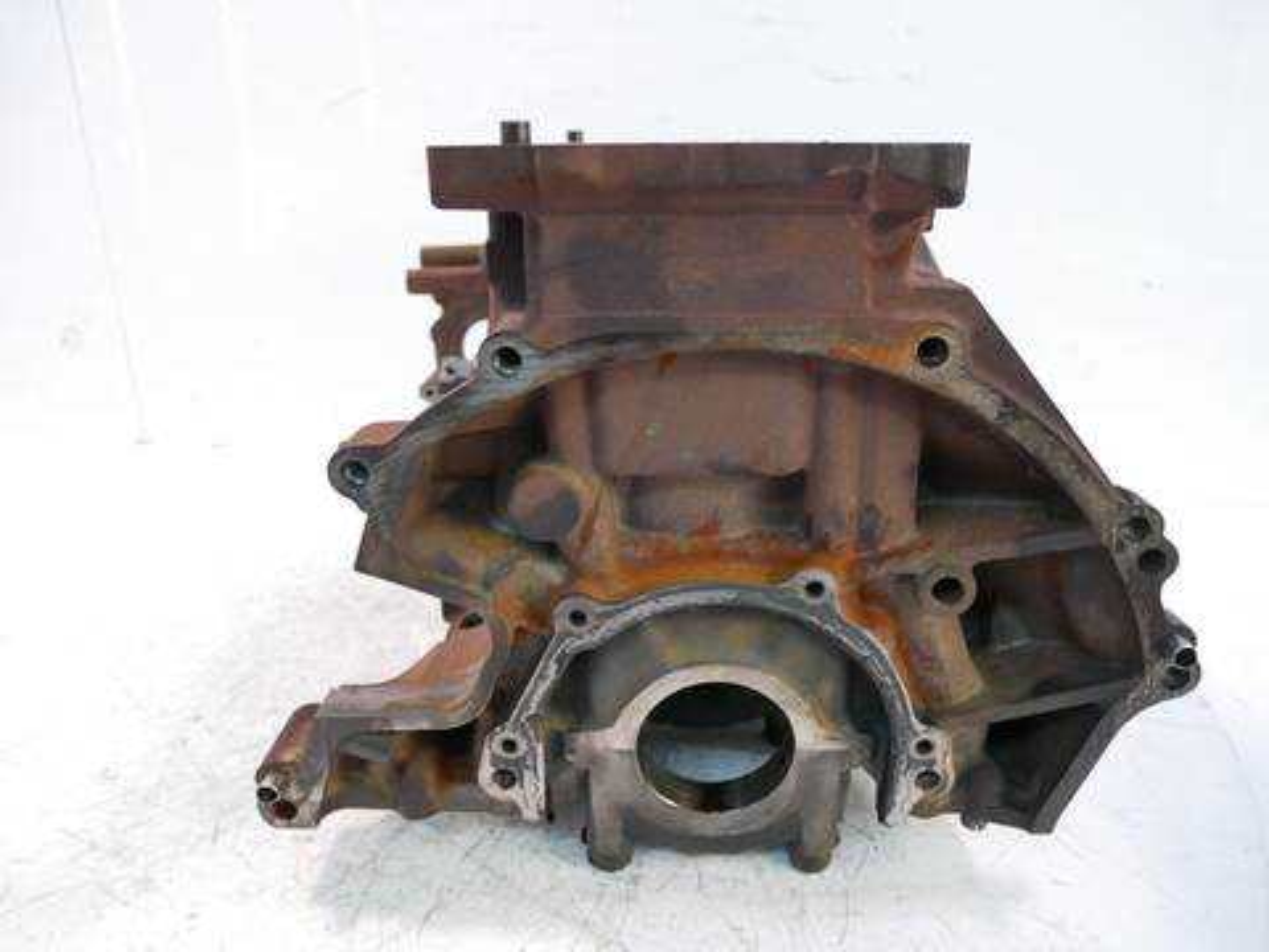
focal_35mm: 24
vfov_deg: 56.8
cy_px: 476
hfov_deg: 71.6
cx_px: 634
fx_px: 880
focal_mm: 12
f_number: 3.5
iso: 1250
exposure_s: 1/60
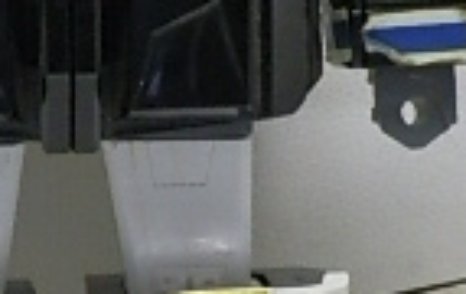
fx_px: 2049
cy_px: 183
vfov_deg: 8.2
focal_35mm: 161
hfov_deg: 12.9
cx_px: 52
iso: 200
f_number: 3.5
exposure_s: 1/10
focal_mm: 6.17
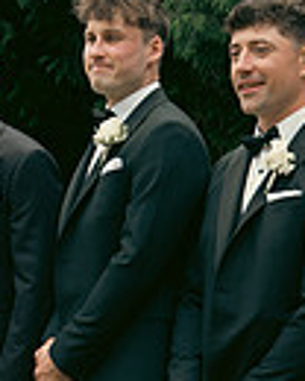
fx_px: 1275
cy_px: 412
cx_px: 138
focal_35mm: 113
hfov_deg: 13.6
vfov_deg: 16.5
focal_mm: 27
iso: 80
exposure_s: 1/160
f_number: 5
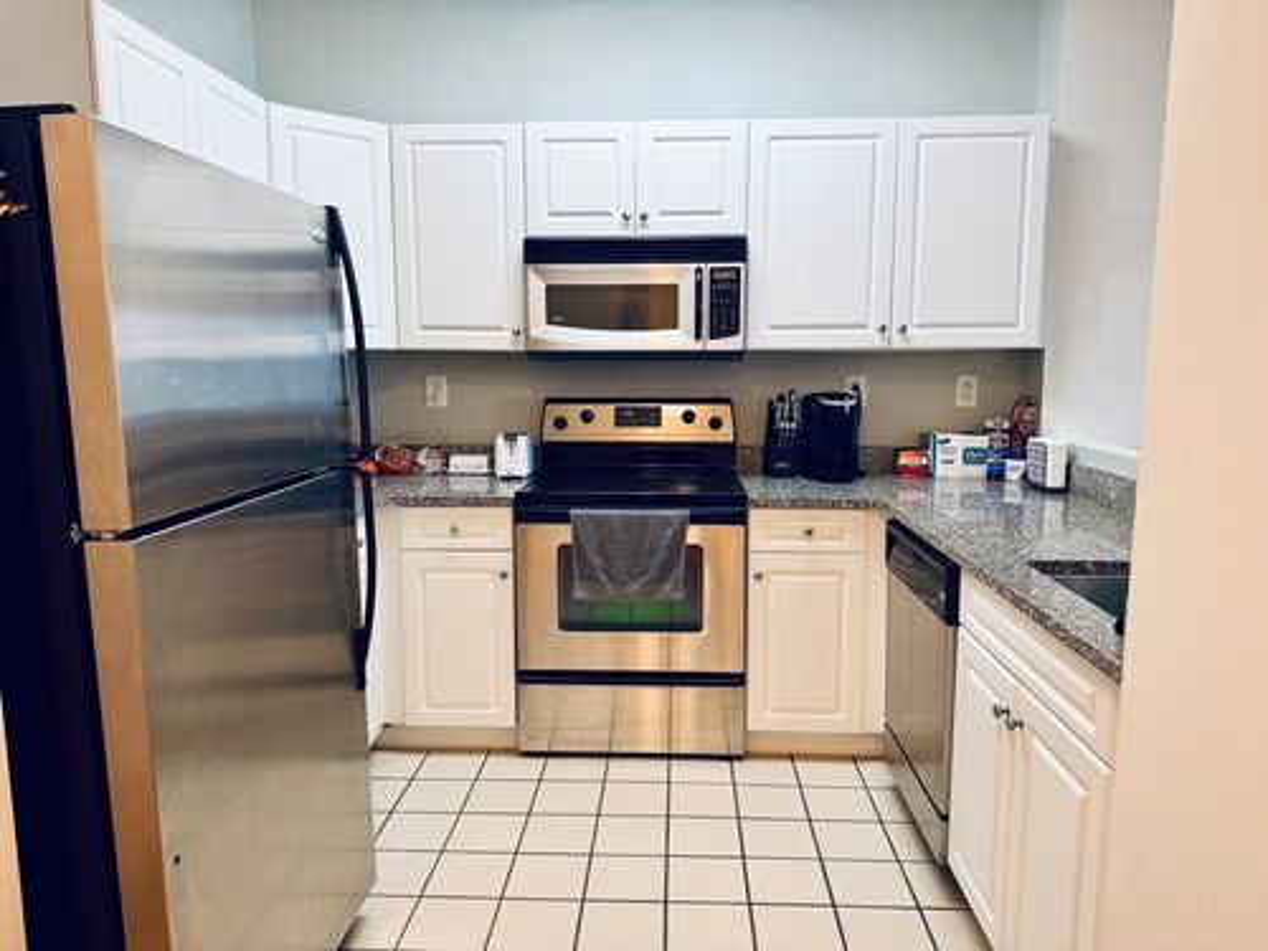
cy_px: 476
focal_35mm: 24
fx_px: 879
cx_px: 634
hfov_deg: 71.6
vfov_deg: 56.8
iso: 160
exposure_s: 1/60
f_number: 1.78
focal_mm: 6.76
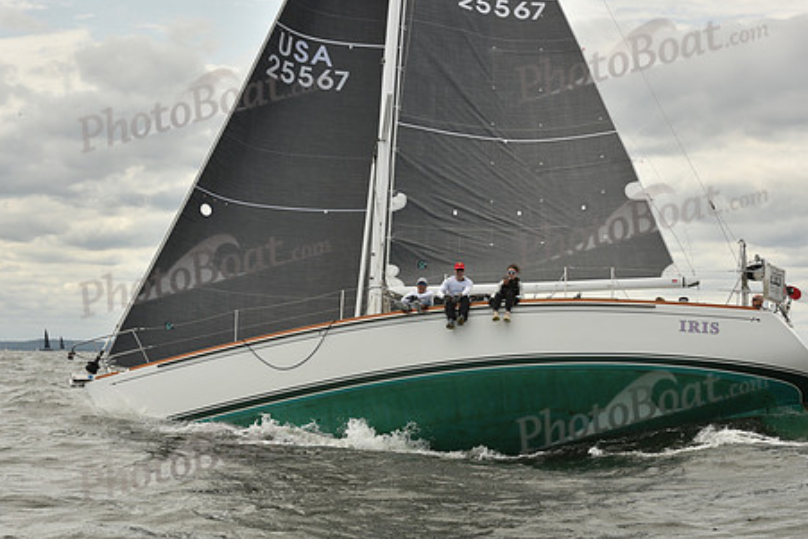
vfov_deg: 15.2
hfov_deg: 22.6
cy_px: 339
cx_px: 425
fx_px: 2021
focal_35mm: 90
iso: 250
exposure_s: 1/800
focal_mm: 70
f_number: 9
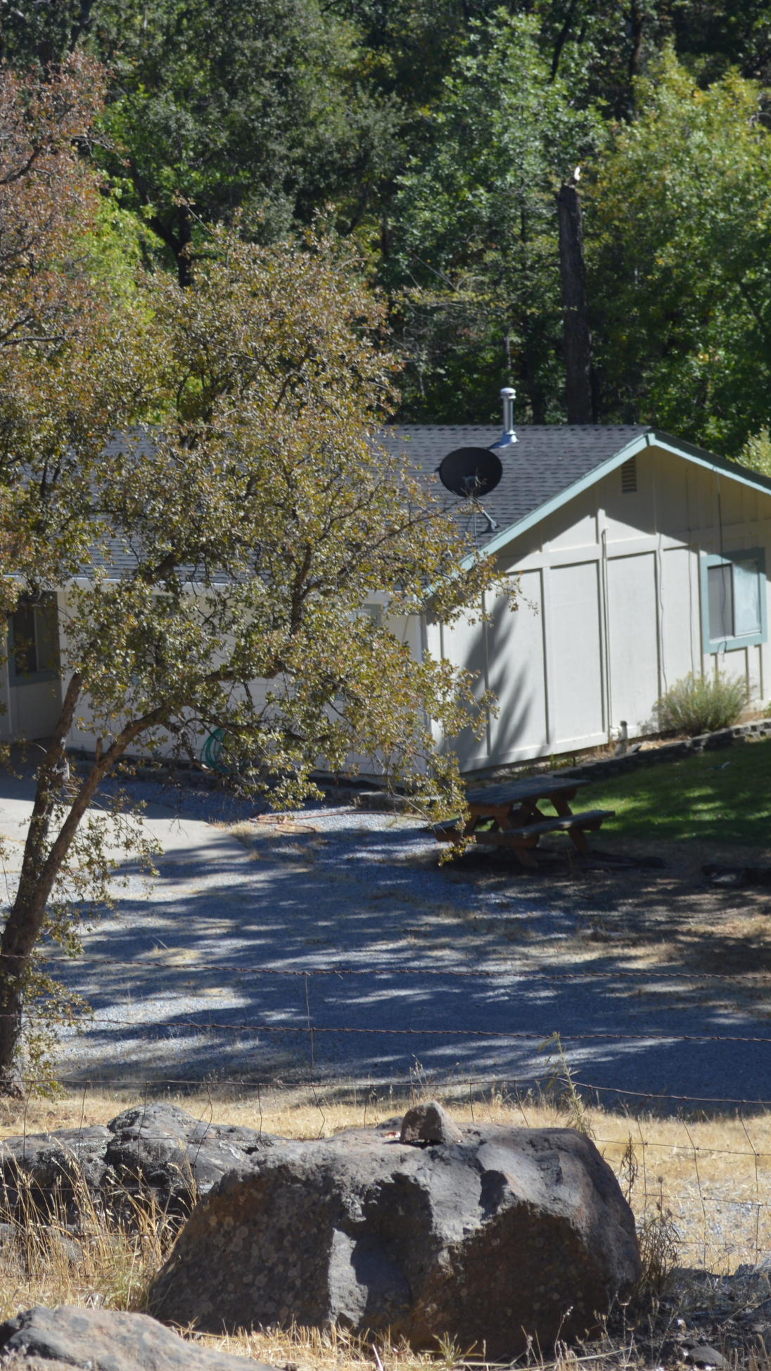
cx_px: 76
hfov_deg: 11.1
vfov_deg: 19.7
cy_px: 701
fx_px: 3954
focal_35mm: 109
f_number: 7.1
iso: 100
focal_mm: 45
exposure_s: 1/200
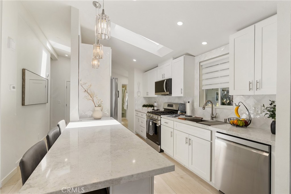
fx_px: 129
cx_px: 146
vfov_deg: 73.8
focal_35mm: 16
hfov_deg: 96.7
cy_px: 97
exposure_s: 1/40
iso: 100
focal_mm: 16
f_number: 9
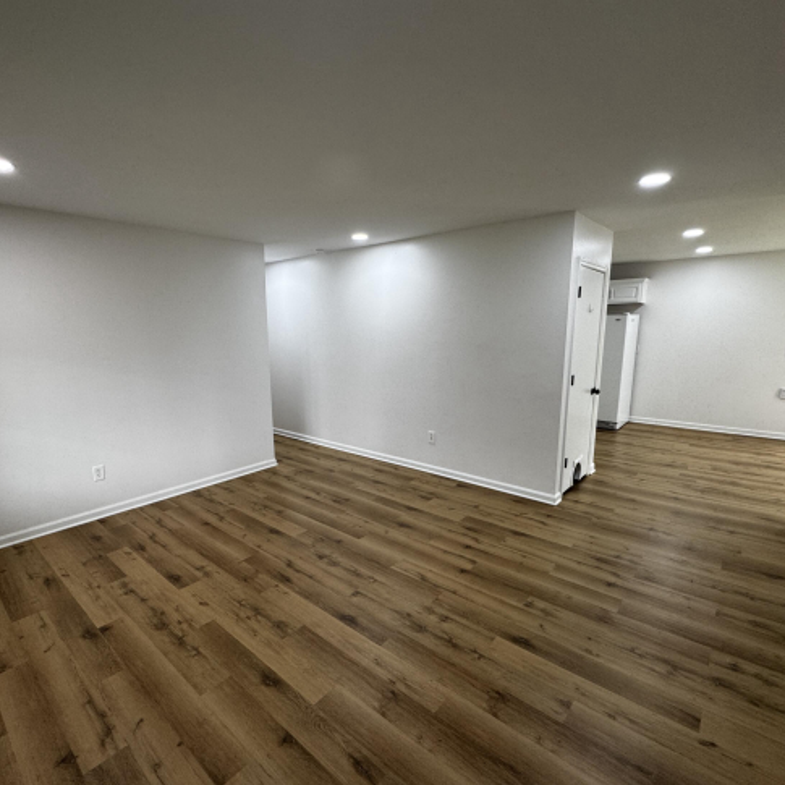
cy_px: 403
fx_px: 436
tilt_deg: -10.9
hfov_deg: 83.7
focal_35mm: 17
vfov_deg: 83.9
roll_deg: +0.9
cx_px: 355
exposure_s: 1/120
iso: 160
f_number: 2.2
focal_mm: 2.22
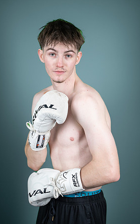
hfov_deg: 18.4
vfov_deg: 29.0
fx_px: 433
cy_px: 112
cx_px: 68
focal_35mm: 71
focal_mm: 69
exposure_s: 1/160
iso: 400
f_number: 4
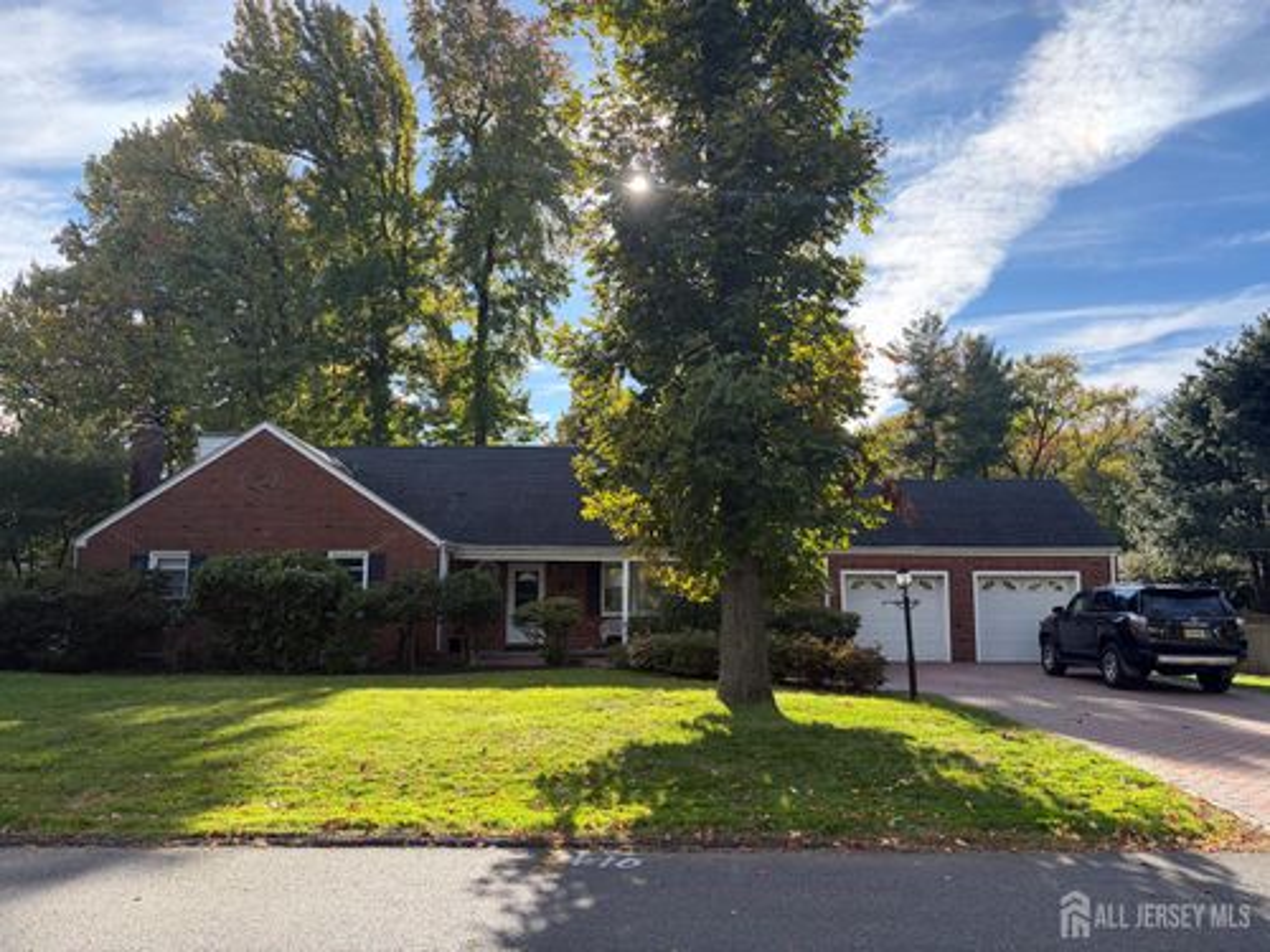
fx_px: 954
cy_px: 476
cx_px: 635
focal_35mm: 26
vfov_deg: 53.1
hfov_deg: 67.3
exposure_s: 1/1626
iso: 64
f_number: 1.6
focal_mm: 5.96
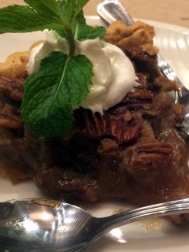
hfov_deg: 24.4
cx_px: 150
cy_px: 132
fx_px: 430
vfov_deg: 32.7
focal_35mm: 59
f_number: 2.2
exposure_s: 1/30
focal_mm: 4.15
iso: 125
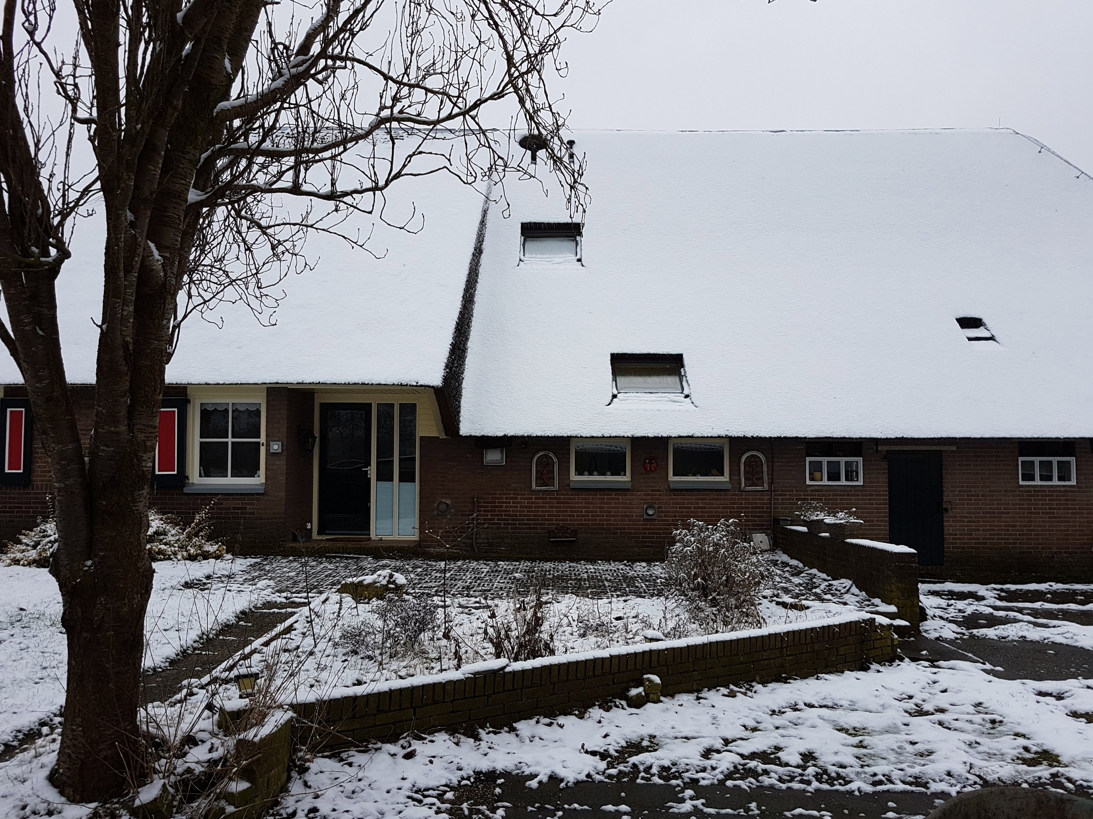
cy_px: 410
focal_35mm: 26
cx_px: 546
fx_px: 821
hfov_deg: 67.3
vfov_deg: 53.1
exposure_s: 1/420
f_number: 1.7
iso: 40
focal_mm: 4.2
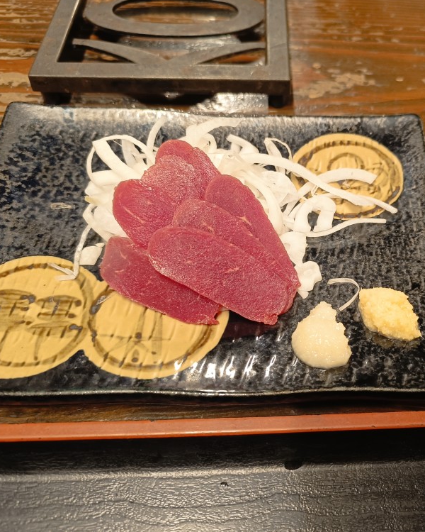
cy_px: 268
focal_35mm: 32
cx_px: 298
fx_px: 503
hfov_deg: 44.8
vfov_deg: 55.7
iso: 1233
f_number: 1.65
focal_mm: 6.14
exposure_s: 1/33.3
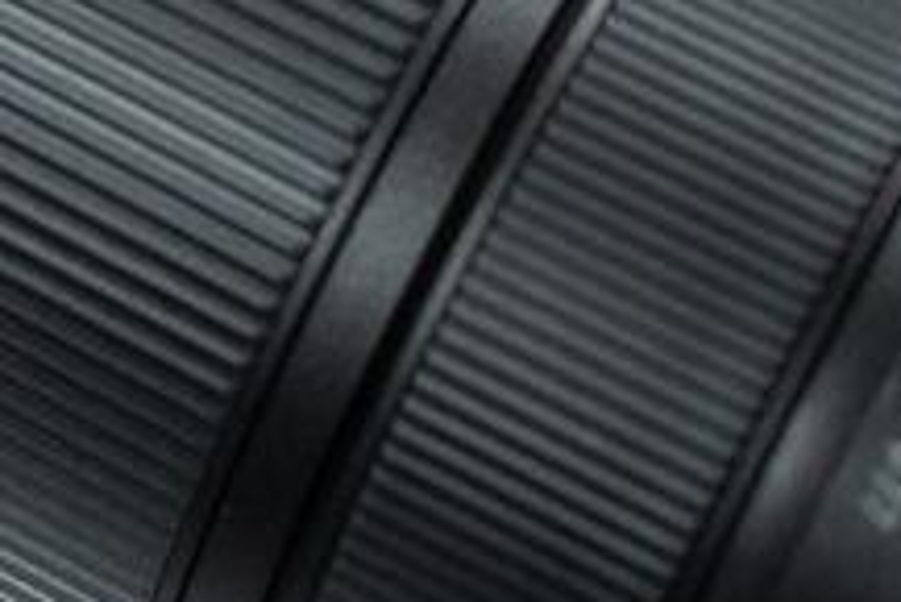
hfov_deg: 7.2
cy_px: -407
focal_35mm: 279
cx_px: -565
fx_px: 6987
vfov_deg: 4.9
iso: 400
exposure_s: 1/50
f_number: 4
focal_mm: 79
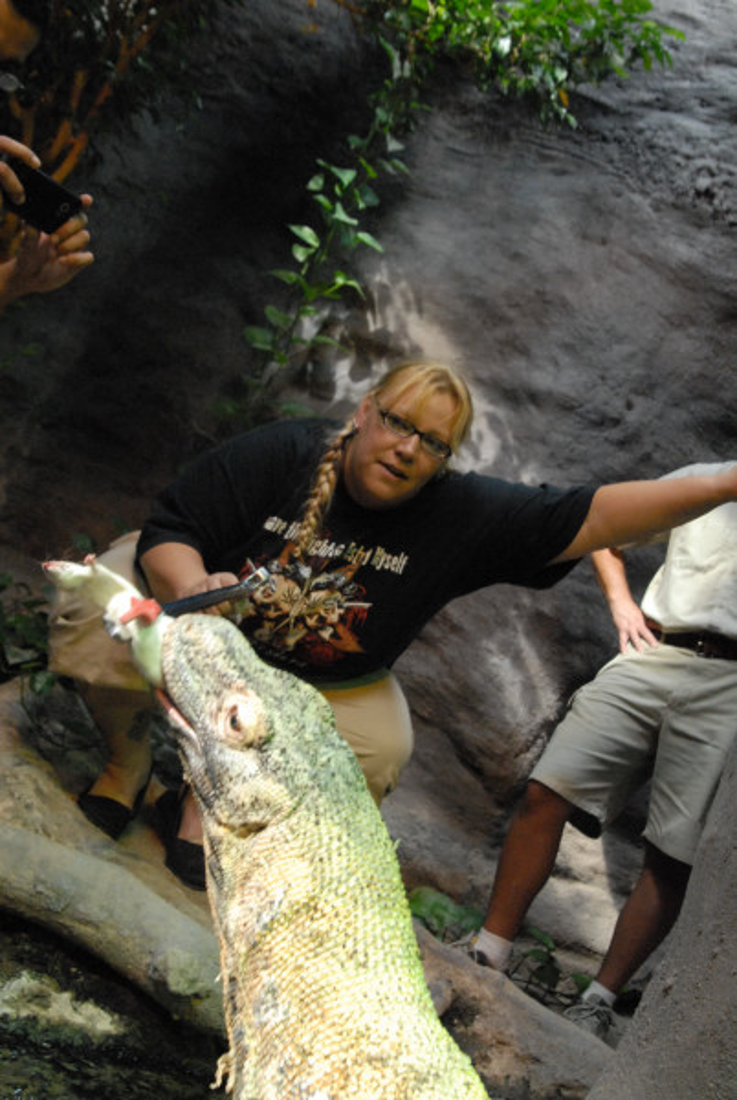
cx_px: 368
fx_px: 1285
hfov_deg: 32.0
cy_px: 550
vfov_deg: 46.3
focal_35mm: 42
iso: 1600
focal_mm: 28
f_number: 7.1
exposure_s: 1/180
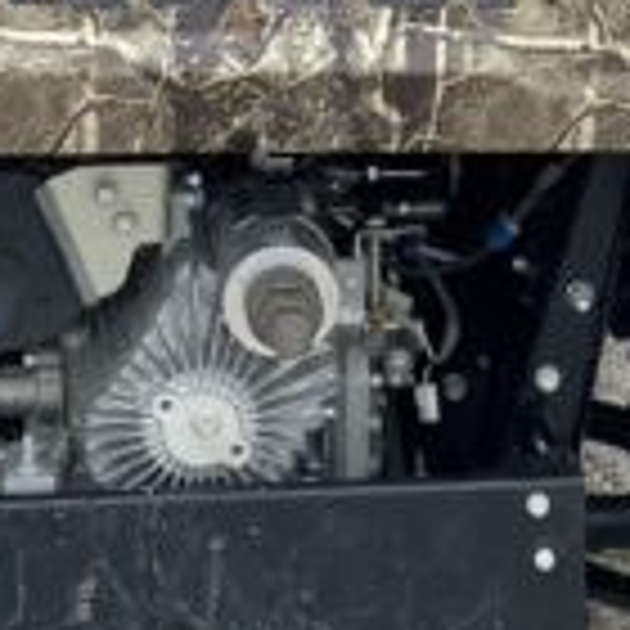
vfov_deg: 9.2
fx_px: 3850
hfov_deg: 9.4
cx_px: 369
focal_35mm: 187
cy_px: -243
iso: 16
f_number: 1.8
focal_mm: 3
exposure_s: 1/294
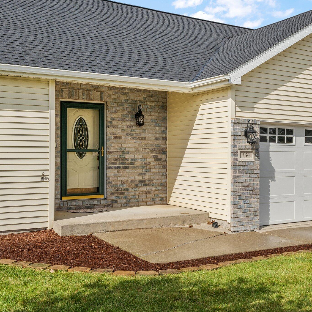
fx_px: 469
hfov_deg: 36.4
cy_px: 156
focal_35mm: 46
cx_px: 208
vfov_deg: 36.8
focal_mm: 24
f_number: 9
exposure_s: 1/640
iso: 320
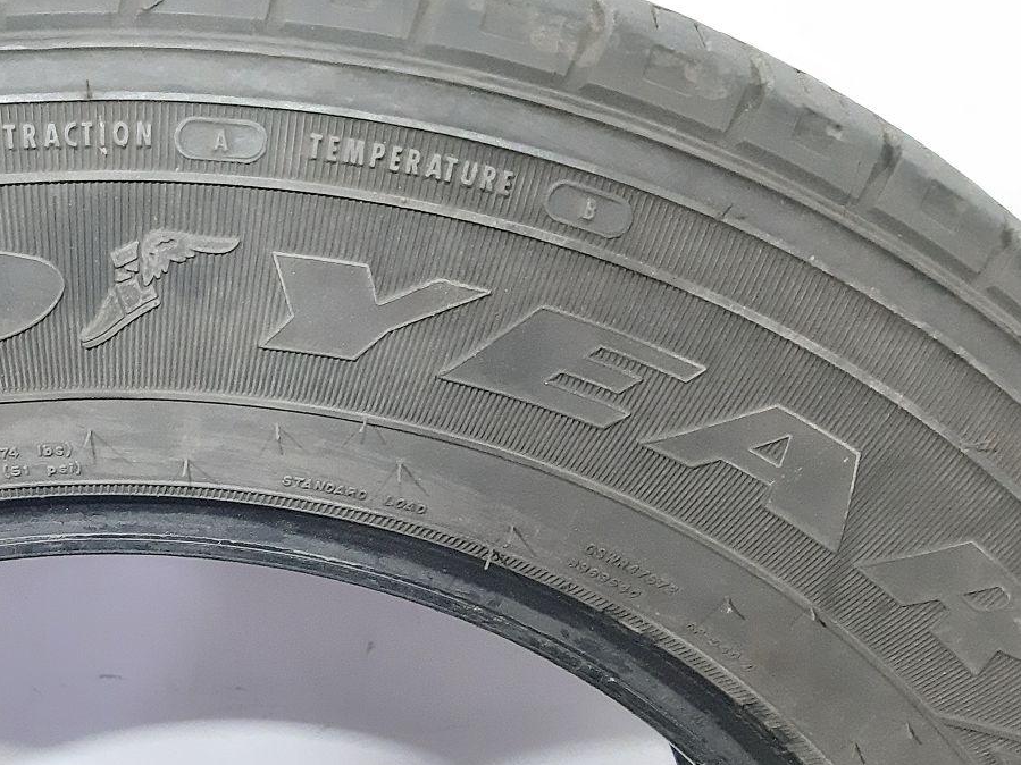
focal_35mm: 51
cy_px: 591
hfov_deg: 35.5
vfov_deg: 28.1
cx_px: 124
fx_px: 1504
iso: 1000
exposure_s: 1/25
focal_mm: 3.93
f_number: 1.7
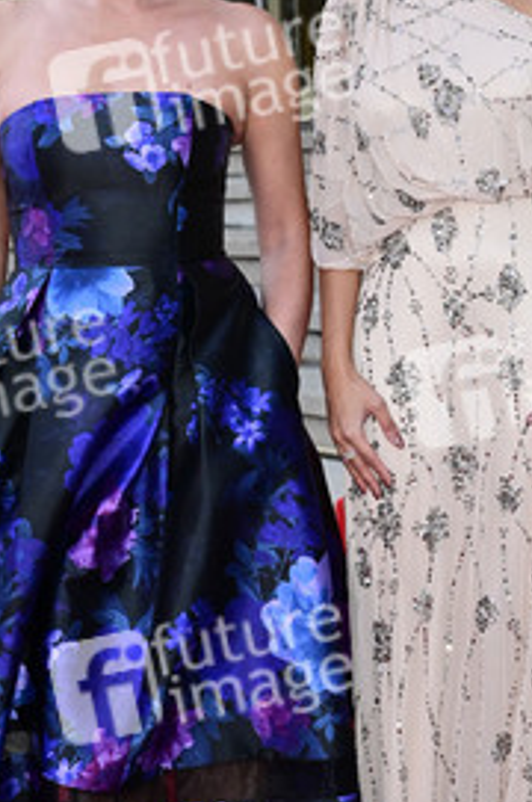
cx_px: 287
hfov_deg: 20.9
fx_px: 1444
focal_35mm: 65
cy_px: 231
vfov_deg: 30.6
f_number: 5
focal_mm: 44
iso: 3200
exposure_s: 1/200
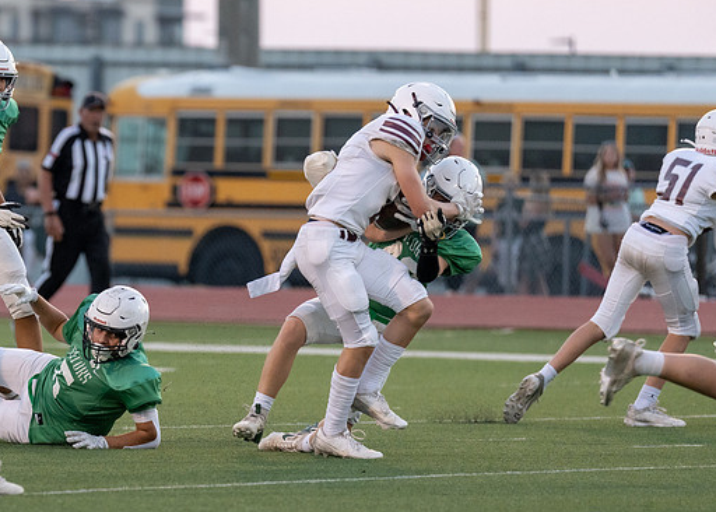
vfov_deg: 3.5
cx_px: 40
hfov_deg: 4.9
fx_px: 8401
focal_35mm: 413
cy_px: 278
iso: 1600
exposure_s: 1/1000
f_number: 2.8
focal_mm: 200
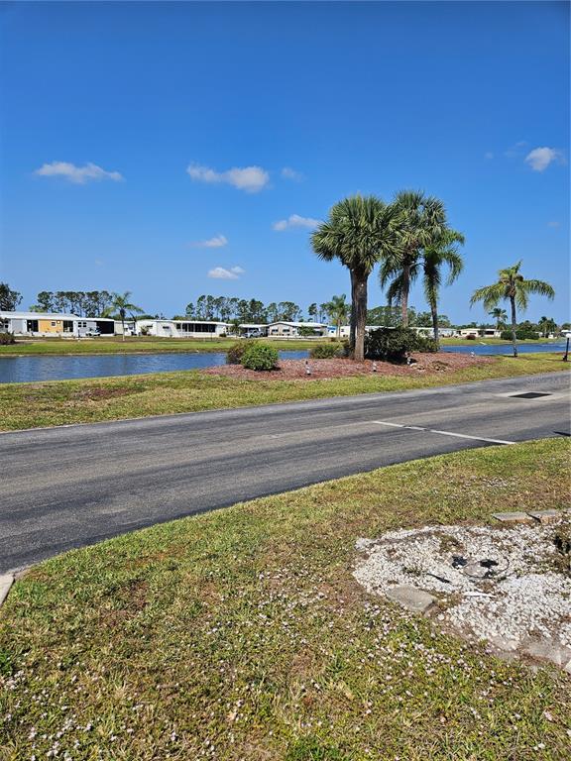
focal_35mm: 23
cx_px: 286
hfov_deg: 58.9
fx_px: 506
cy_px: 380
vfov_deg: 73.9
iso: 25
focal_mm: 5.4
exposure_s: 1/2715
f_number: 1.8
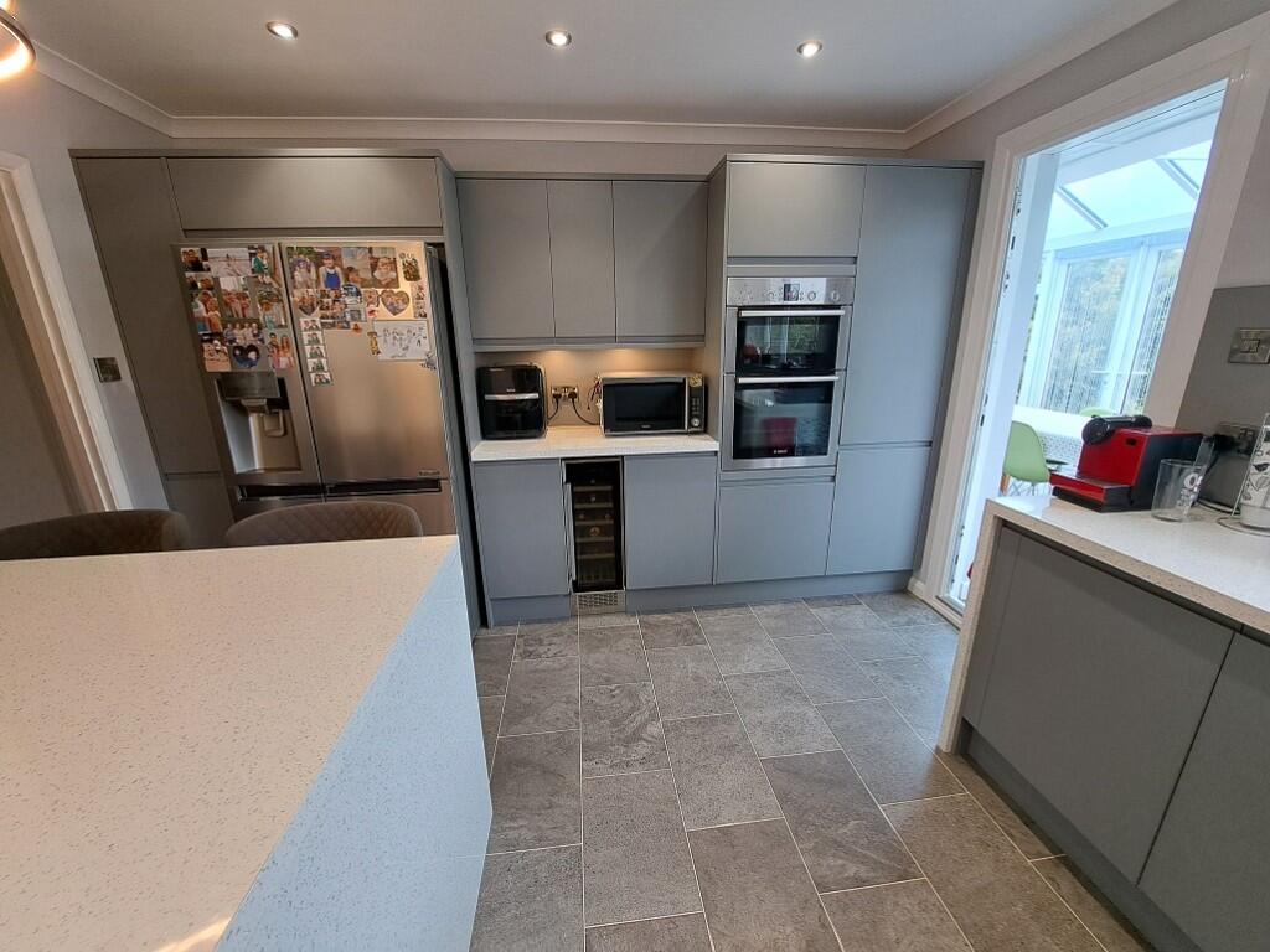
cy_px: 476
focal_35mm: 13
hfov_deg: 106.2
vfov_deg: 89.9
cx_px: 635
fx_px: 477
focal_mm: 1.74
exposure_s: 1/50
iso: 50
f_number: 2.2
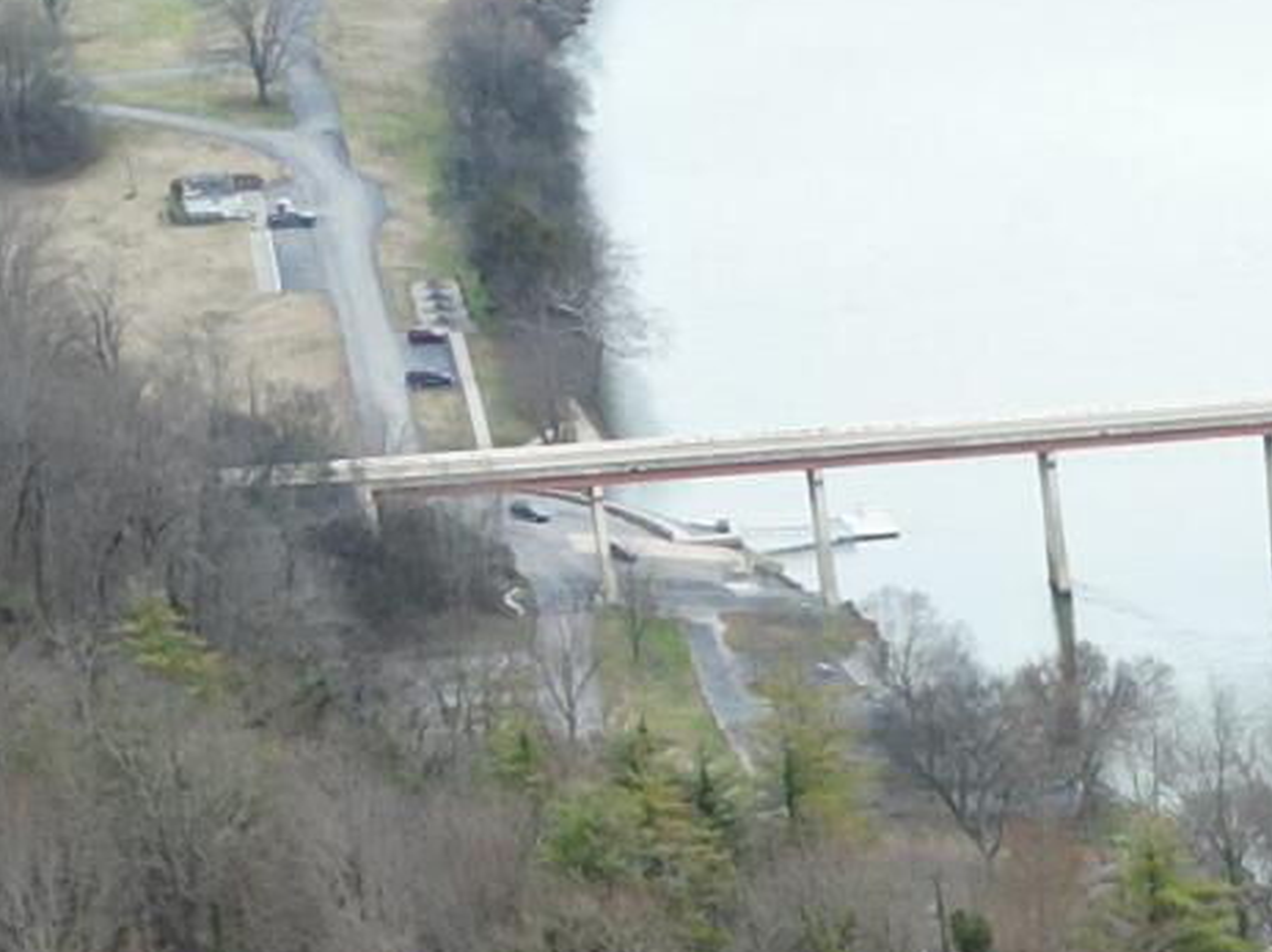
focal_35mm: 156
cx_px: 2178
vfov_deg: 8.6
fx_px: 5729
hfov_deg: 11.8
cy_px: 2372
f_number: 1.7
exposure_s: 1/640
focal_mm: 6.72
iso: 100
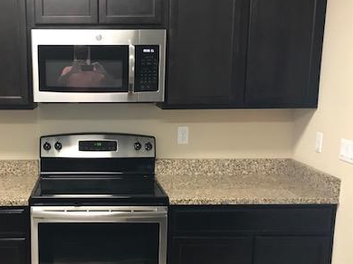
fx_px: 469
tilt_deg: -12.0
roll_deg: +0.4
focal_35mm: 46
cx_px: 99
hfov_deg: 40.4
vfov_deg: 31.3
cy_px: 167
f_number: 1.8
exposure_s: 1/15
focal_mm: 3.99
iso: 64
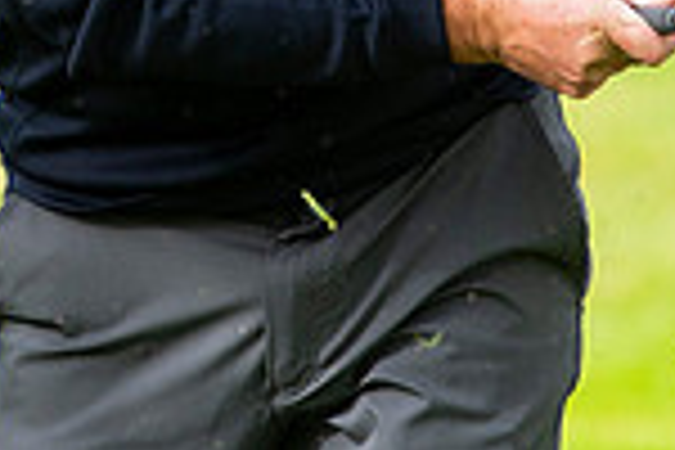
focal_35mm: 1735
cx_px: 171
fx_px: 32529
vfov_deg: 0.8
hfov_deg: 1.2
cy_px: -416
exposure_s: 1/1250
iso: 640
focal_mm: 300
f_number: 5
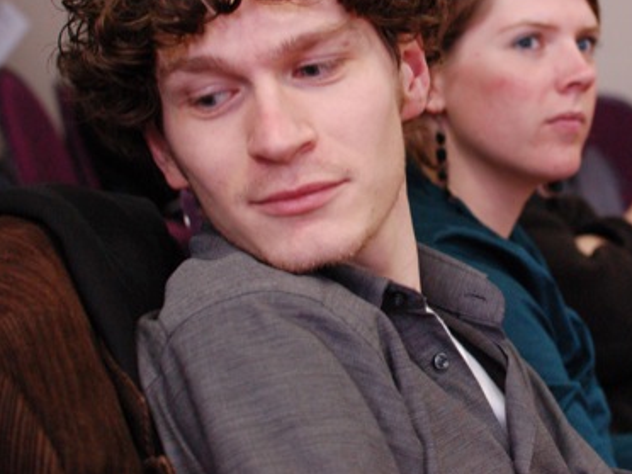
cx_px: 486
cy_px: 121
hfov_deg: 22.3
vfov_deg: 16.9
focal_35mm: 87
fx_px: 1585
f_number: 3.5
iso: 1600
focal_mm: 35
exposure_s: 1/50
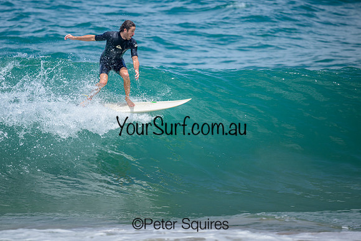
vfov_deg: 1.4
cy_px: 114
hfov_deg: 2.2
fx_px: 9583
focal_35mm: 955
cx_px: 146
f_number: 6.3
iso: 450
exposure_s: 1/2000
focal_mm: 800
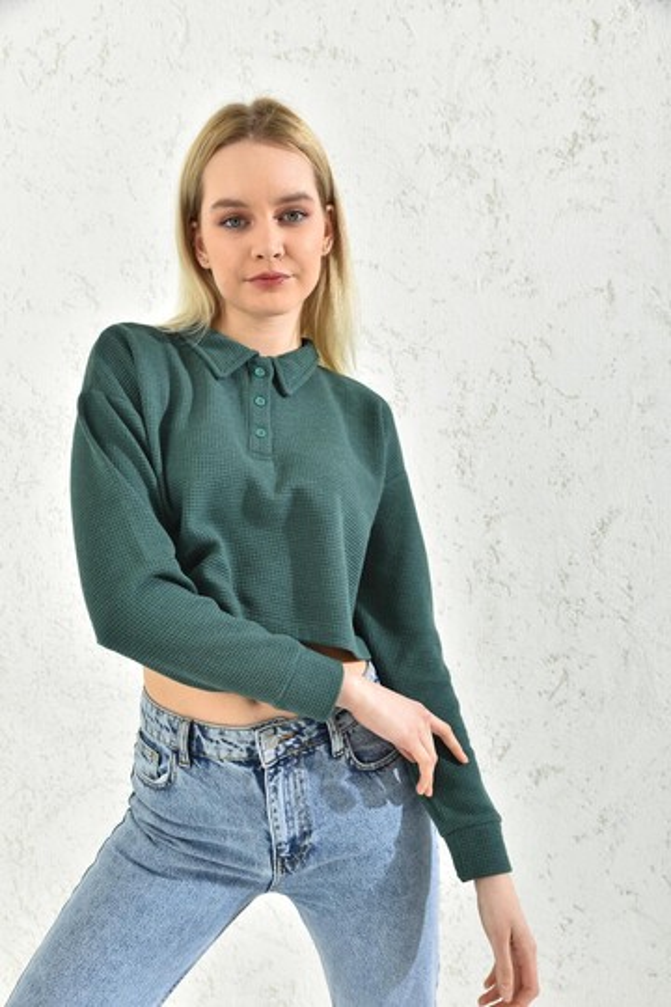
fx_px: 978
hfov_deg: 37.9
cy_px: 504
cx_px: 336
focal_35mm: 35
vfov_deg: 54.4
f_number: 7.1
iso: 100
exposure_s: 1/160
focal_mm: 35
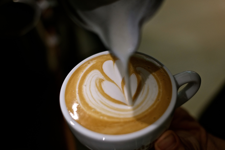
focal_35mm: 53
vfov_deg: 25.5
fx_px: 331
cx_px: 112
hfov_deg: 37.5
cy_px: 75
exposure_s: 1/250
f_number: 1.8
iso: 800
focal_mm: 35
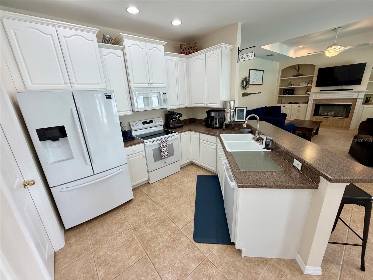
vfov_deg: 85.7
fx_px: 151
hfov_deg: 102.1
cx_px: 186
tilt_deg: -17.7
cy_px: 140
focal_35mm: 14
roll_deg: +2.8
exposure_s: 1/120
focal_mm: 2.22
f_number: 2.2
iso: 160
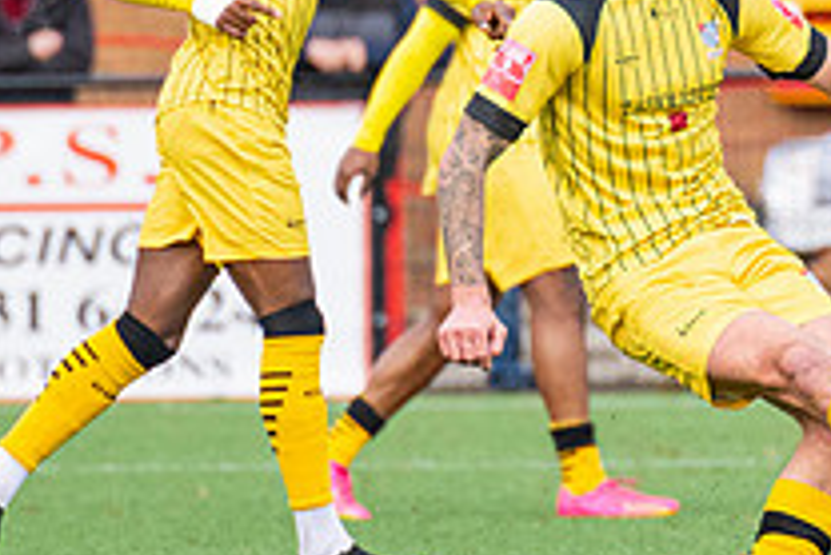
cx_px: 980
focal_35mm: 1346
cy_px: -48
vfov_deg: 1.0
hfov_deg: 1.5
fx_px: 31091
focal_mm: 280
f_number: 4
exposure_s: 1/1600
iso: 800
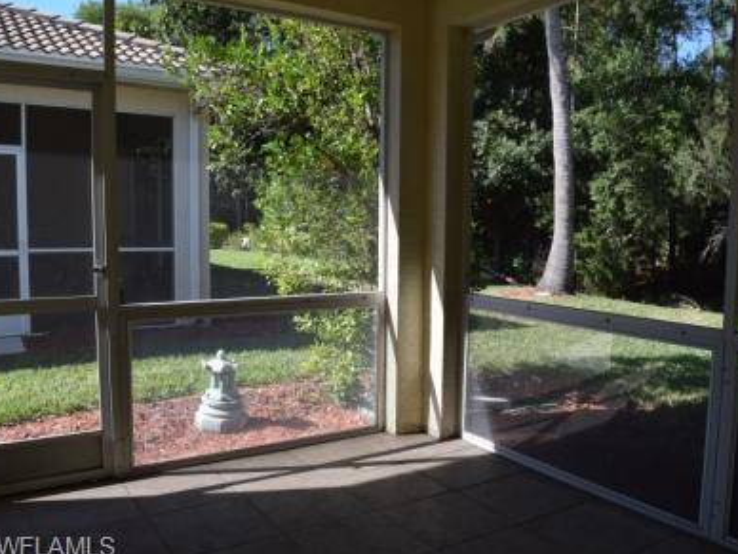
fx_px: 640
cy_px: 281
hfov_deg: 59.9
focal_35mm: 30
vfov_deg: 46.8
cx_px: 401
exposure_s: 1/250
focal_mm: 18
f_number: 8
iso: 280
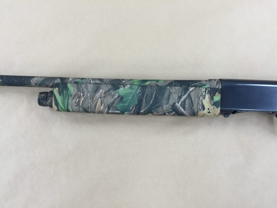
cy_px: 104
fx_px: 232
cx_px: 138
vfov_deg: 48.2
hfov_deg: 61.7
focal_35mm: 29
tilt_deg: -81.1
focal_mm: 4.15
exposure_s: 1/33
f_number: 2.2
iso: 40
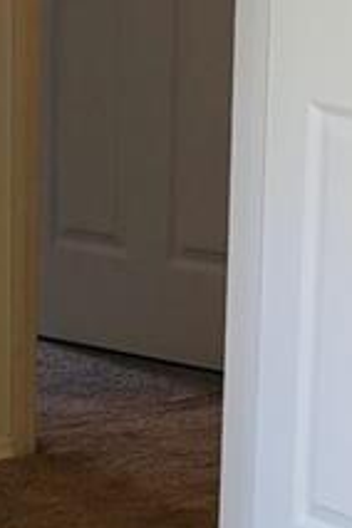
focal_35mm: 195
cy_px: 553
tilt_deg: -18.8
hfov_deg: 7.0
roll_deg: -1.5
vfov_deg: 10.4
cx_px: 146
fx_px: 2860
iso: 100
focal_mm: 5.96
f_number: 1.6
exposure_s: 1/121
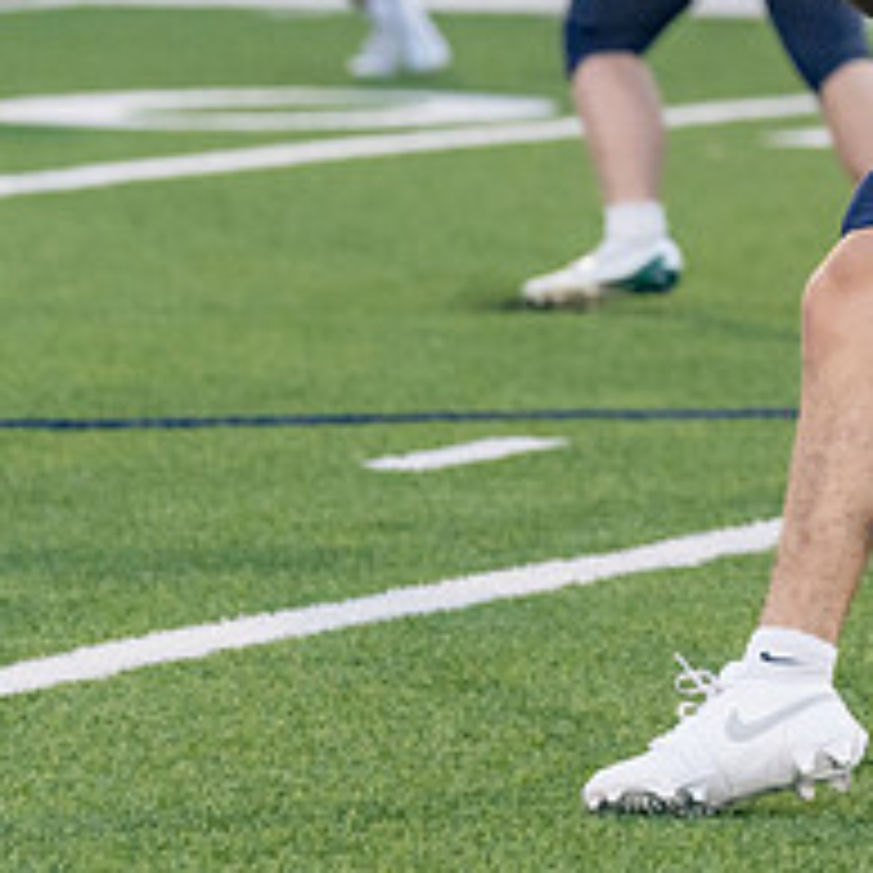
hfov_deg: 4.1
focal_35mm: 421
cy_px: -193
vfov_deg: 4.2
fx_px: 12012
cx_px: 1226
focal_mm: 113
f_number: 2.8
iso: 2000
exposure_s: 1/1000
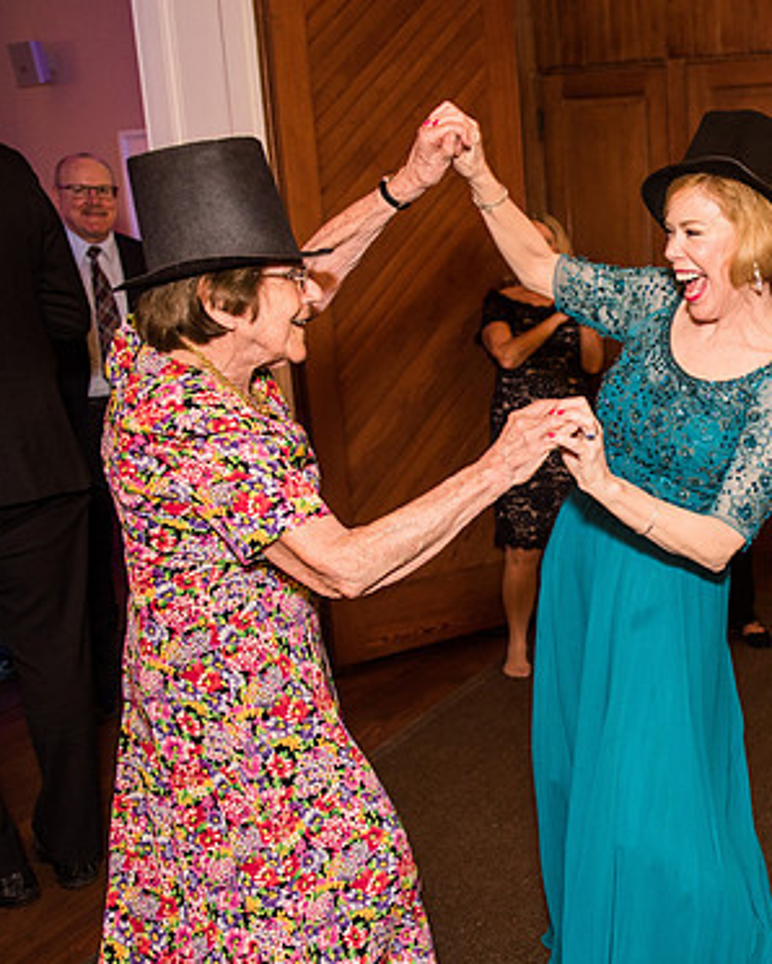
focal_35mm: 41
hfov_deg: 33.8
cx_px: 745
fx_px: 1170
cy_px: 560
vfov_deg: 44.6
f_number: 2.8
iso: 640
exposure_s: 1/100
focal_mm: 24
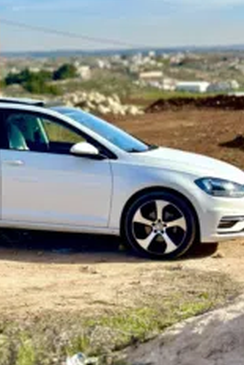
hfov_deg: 15.8
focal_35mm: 86
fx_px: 873
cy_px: 120
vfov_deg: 23.5
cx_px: 41
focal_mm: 6.86
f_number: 1.78
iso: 80
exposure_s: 1/4367
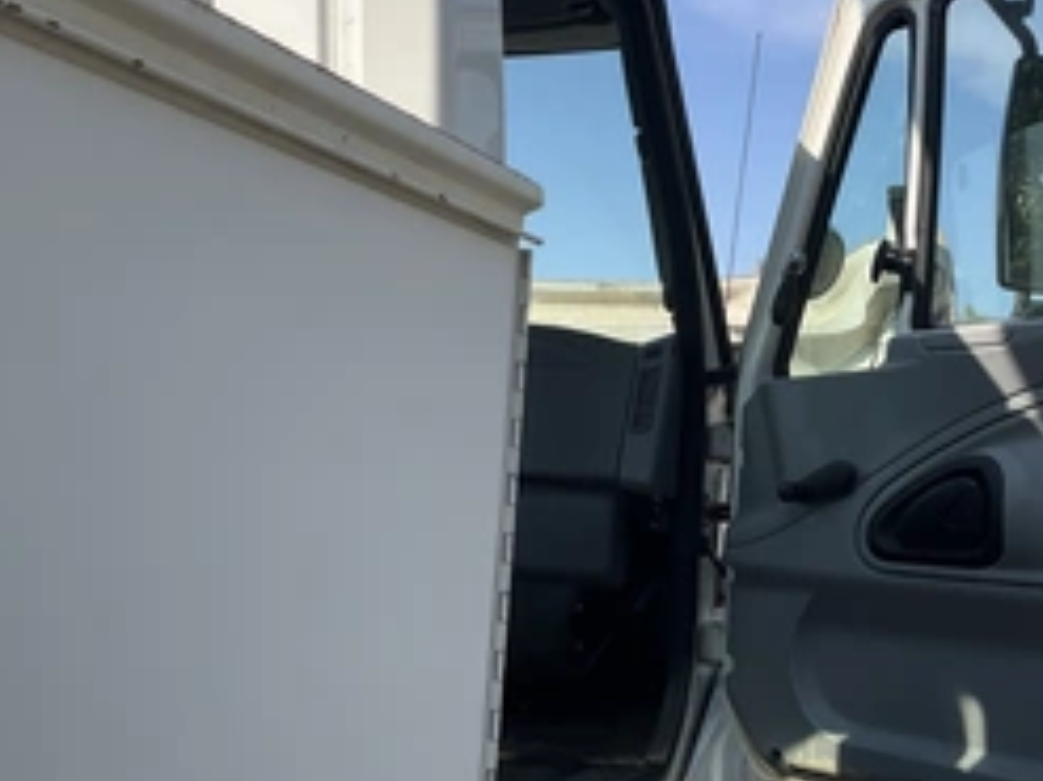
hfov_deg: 39.9
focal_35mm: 47
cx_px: 701
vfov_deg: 30.9
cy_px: 388
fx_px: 1415
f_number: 1.8
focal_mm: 3
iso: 25
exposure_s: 1/1098
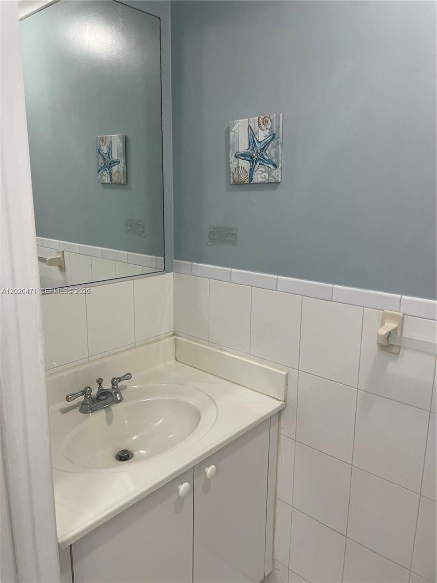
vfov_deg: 67.3
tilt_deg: -10.8
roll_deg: -1.7
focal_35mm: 26
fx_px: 438
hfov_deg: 53.1
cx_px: 218
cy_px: 292
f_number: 1.6
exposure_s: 1/60
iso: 64
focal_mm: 4.2
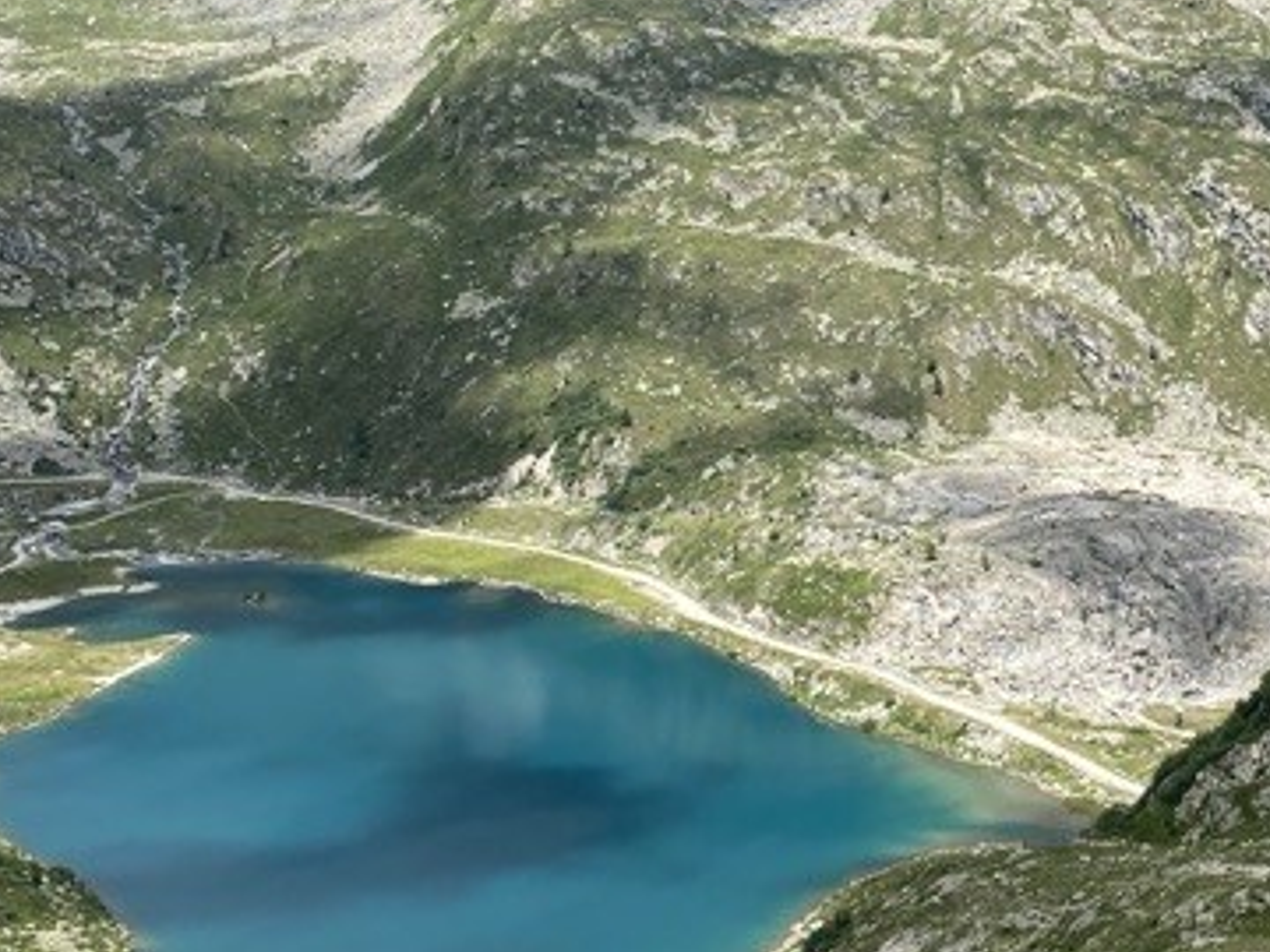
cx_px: 1284
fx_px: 2715
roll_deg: +0.2
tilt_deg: -8.6
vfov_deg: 19.8
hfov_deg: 25.0
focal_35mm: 74
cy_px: 282
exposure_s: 1/2513
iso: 32
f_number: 1.8
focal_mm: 4.25
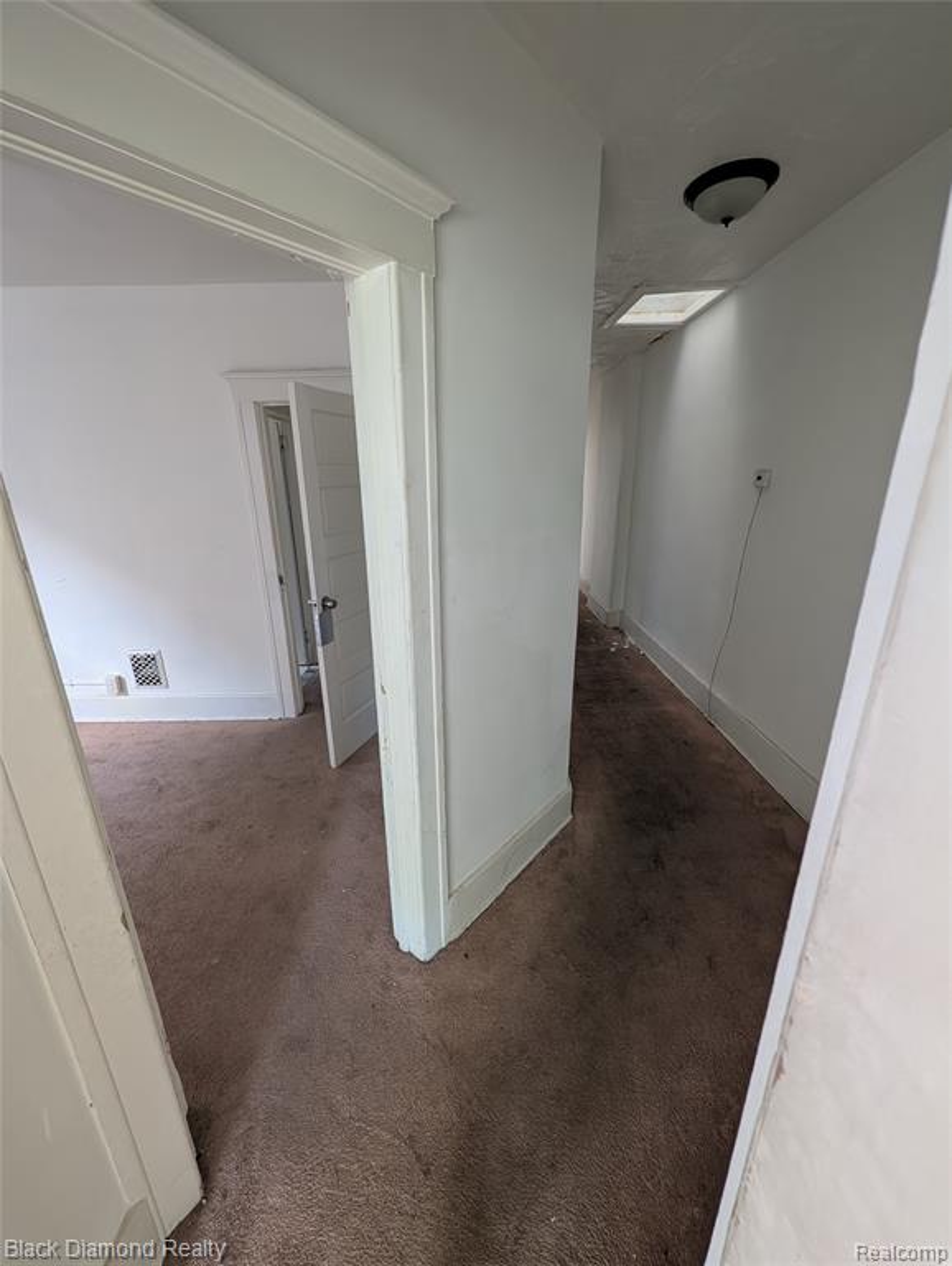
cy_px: 633
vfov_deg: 110.5
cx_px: 476
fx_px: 439
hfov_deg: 94.6
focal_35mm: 12
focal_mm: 2.02
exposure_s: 1/23.8
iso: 360
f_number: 1.7
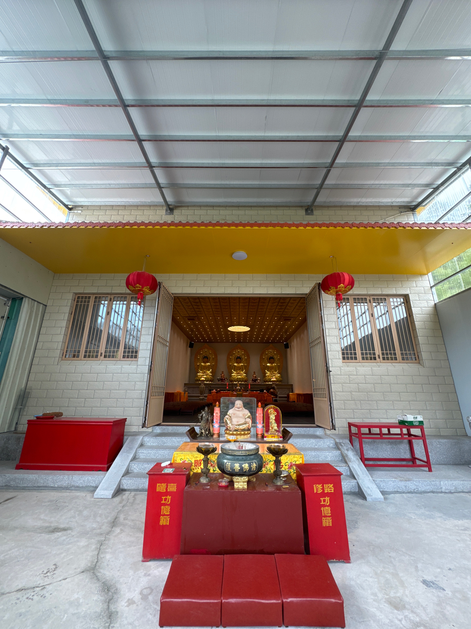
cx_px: 236
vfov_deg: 102.1
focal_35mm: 14
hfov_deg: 85.7
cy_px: 314
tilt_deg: +18.3
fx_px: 254
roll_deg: -0.8
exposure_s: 1/100
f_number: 2.2
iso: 80
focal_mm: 2.22
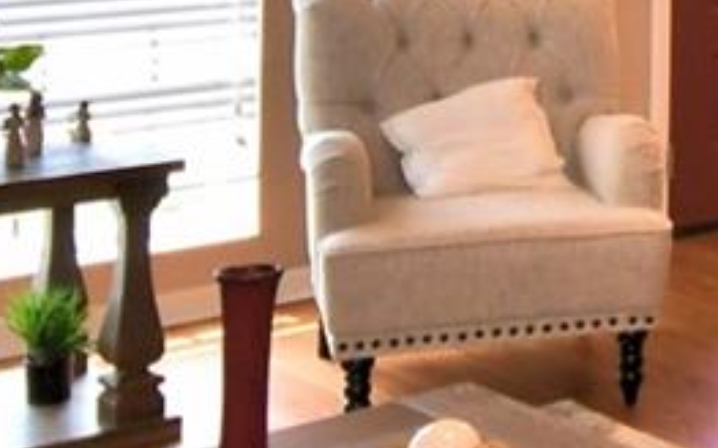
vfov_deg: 13.1
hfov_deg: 20.2
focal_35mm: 93
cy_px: -260
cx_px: 969
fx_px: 1819
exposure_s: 1/30
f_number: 4.5
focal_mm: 10
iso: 280
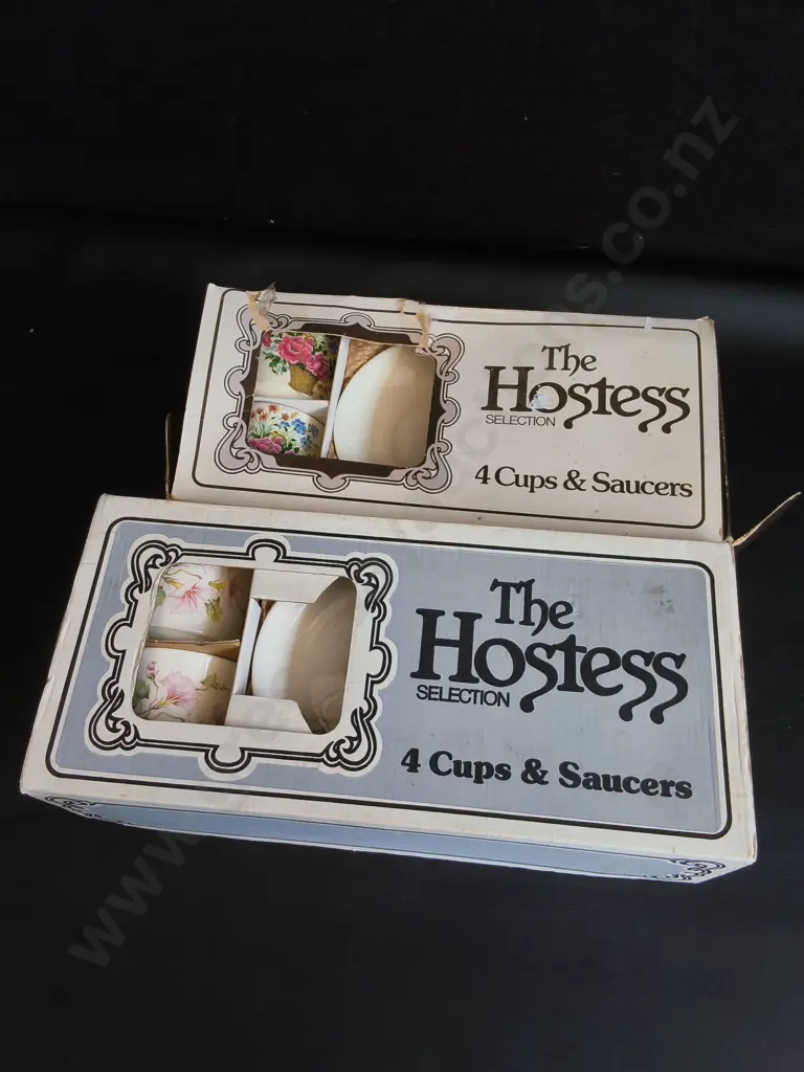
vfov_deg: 65.3
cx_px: 402
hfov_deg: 51.4
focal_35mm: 27
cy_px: 536
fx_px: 836
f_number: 2
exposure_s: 1/100
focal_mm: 2.87
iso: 32
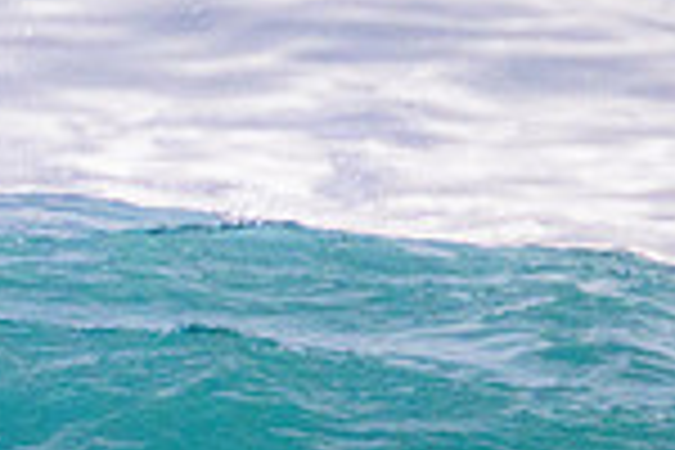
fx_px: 57895
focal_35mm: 3088
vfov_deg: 0.4
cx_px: -459
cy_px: 799
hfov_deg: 0.7
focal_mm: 800
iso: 5000
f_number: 11
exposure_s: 1/2000
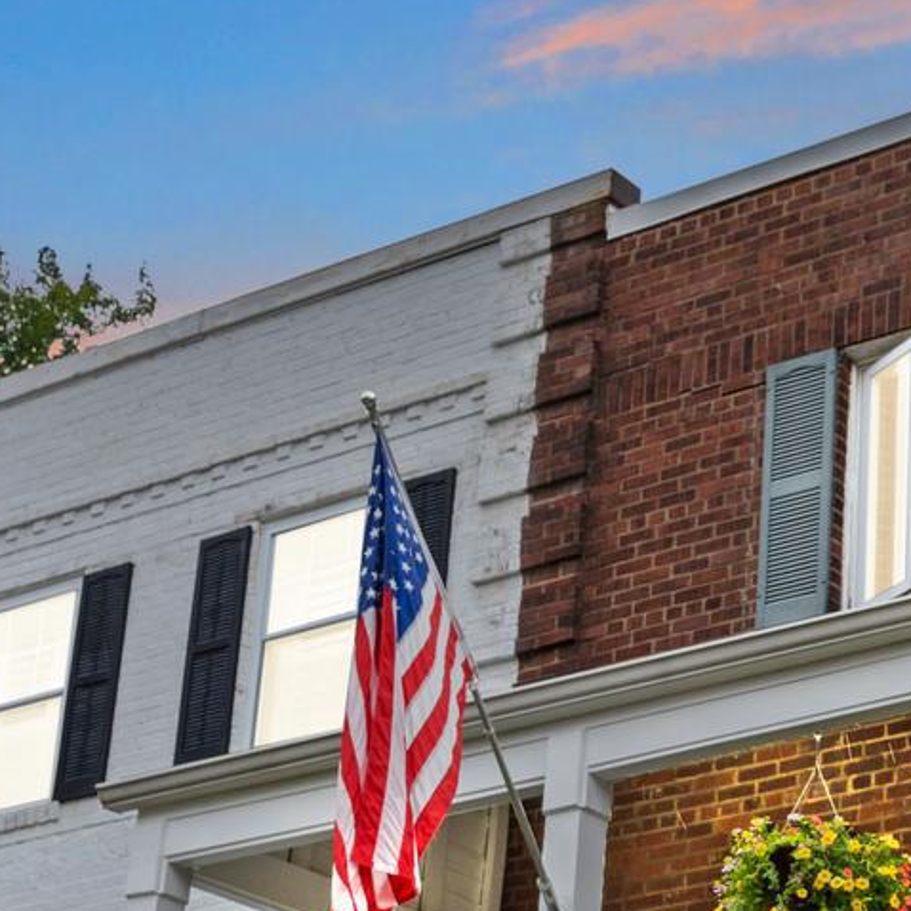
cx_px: 982
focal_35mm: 91
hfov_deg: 18.4
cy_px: 910
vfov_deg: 18.6
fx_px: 2709
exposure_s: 1/125
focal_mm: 25
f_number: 8
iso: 320
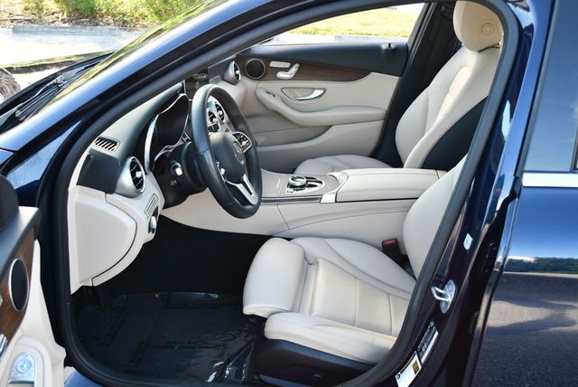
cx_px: 289
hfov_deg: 53.1
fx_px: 579
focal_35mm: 36
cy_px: 194
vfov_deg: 36.9
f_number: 3.5
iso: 450
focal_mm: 18
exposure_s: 1/250
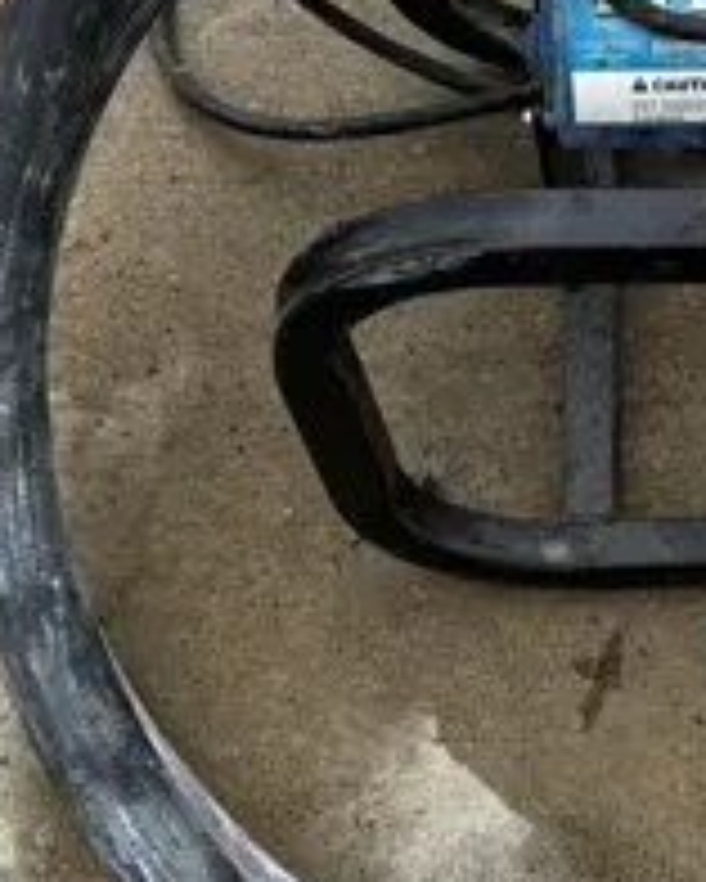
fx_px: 2166
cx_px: 899
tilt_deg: -66.0
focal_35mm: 83
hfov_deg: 17.4
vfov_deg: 23.0
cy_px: 472
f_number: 1.5
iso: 50
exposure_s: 1/803
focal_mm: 5.7
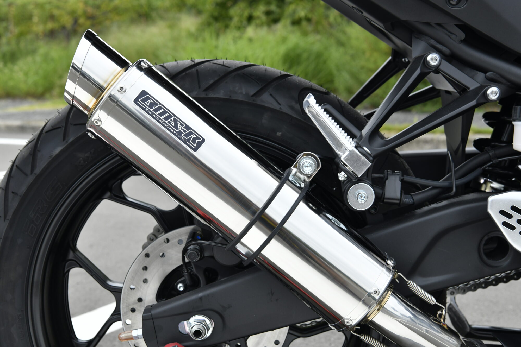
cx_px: 260
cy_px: 174
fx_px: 839
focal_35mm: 58
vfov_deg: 23.4
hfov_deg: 34.5
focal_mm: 58
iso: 800
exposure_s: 1/200
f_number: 10
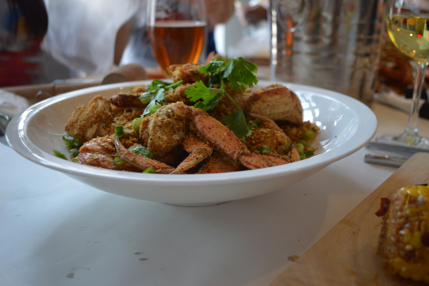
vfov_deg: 38.9
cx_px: 220
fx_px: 405
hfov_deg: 55.8
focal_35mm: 34
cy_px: 143
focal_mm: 22
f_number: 4
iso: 400
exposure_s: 1/25
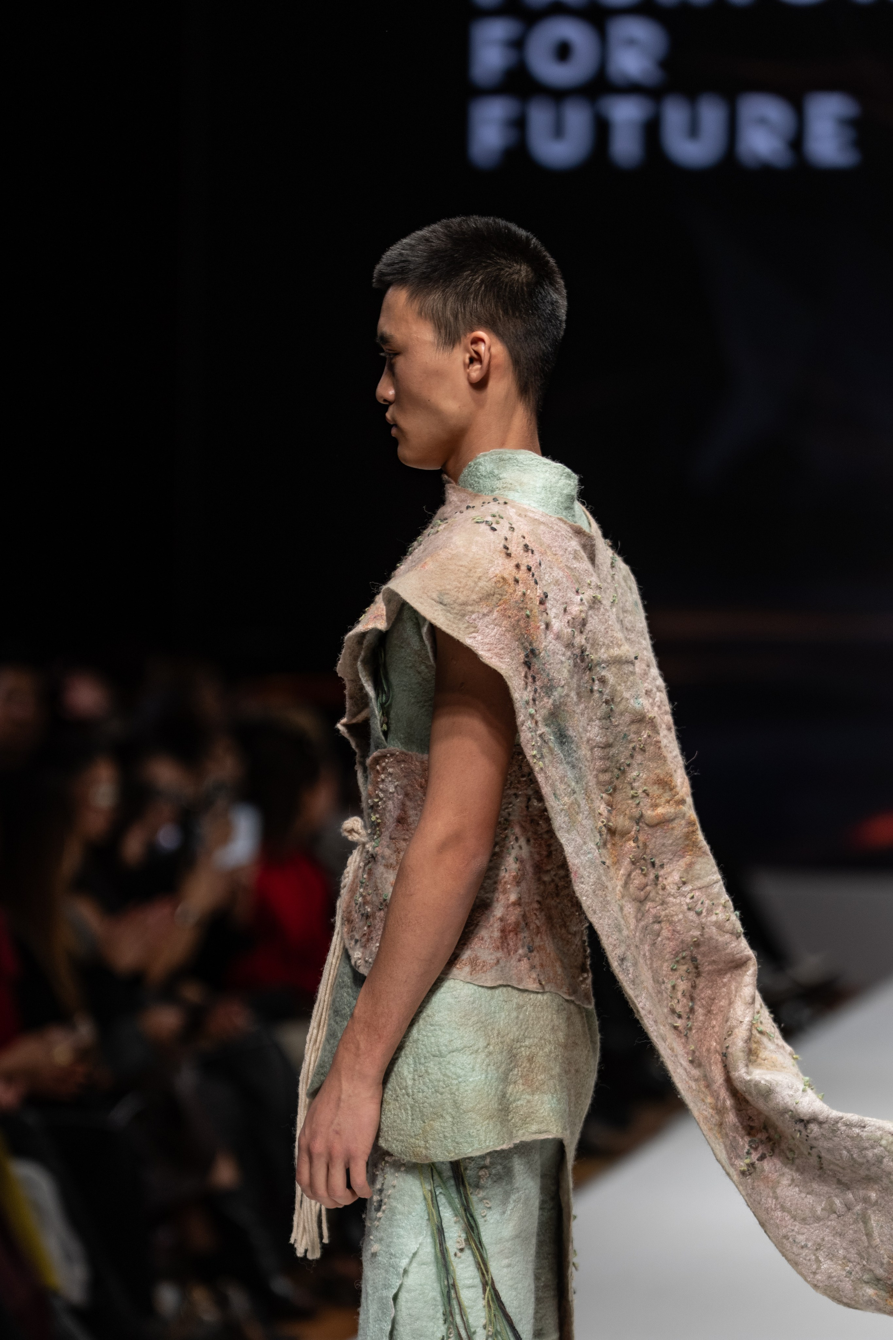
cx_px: 446
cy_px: 670
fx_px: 8520
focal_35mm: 229
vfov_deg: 9.0
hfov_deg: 6.0
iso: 200
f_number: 2.8
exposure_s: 1/320
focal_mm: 152.7
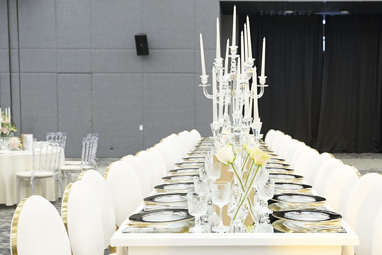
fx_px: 531
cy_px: 158
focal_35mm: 50
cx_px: 227
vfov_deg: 26.9
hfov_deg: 39.4
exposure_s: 1/60
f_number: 2.8
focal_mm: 24
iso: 640
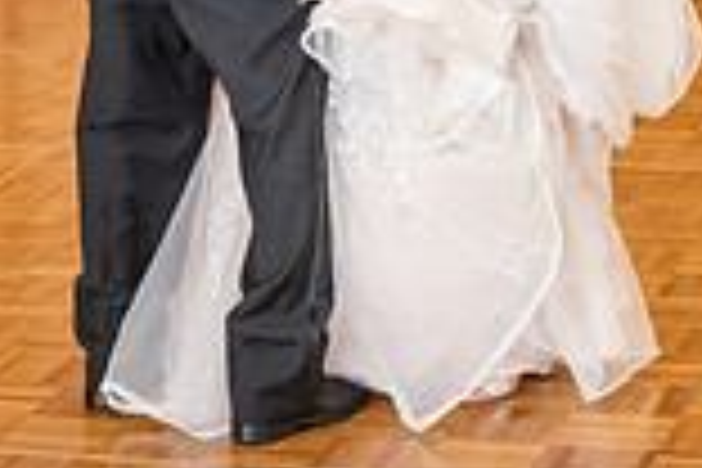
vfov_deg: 7.5
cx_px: 360
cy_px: -295
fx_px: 3490
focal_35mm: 179
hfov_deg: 11.5
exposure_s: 1/160
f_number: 2.8
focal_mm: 48
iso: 1600
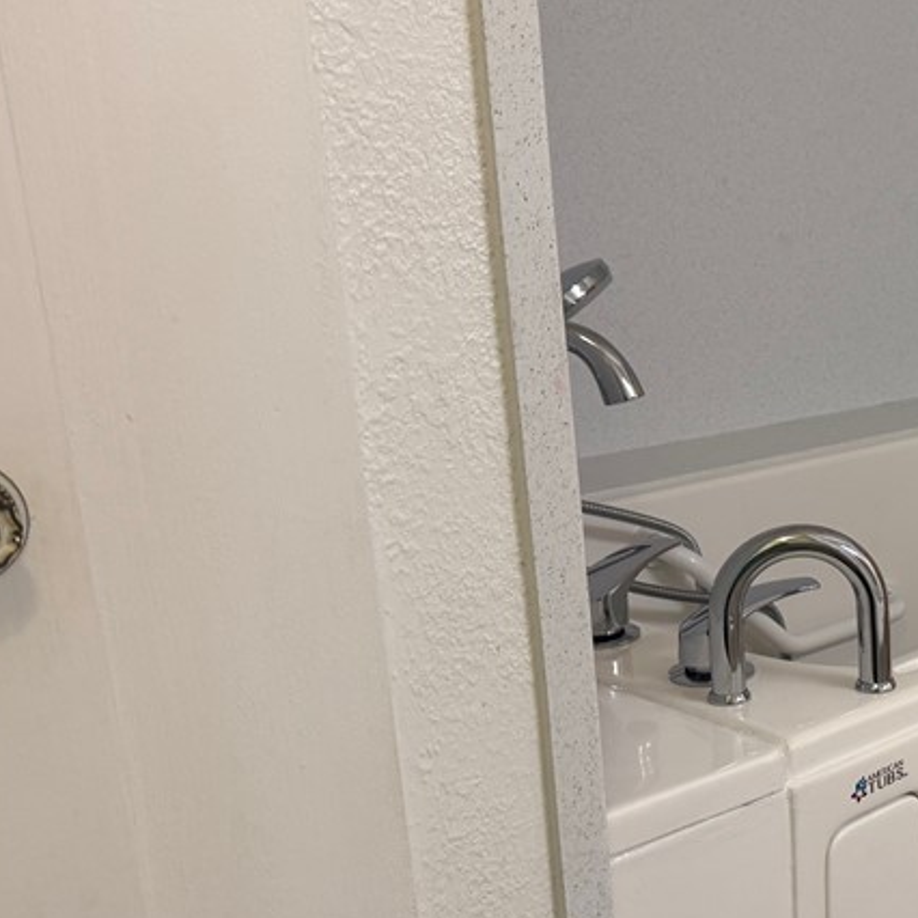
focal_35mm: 51
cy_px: 567
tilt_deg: -17.5
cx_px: 1082
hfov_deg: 29.1
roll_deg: -1.4
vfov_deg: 33.3
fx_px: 1530
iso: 200
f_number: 1.78
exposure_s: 1/120
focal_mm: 6.76
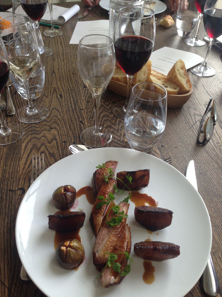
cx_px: 111
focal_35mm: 33
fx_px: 282
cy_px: 148
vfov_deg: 55.4
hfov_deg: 42.9
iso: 64
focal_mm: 4.12
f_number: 2.4
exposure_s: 1/120
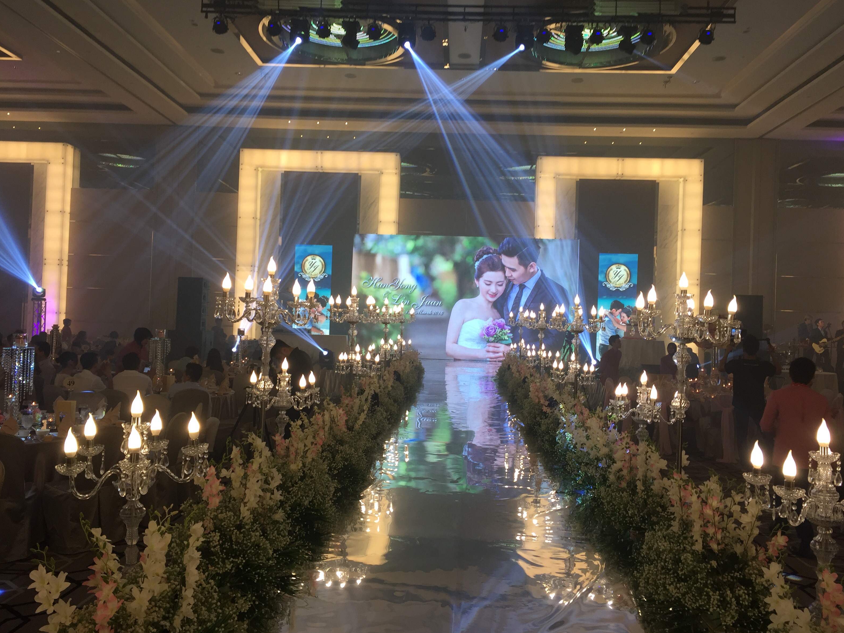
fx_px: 731
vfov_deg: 46.8
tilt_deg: +1.0
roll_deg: -3.4
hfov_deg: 60.0
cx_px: 430
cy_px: 317
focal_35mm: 30
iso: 32
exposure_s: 1/33
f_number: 2.2
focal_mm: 4.15
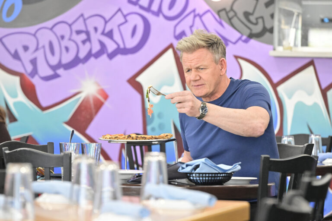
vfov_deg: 6.9
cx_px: 166
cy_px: 110
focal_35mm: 200
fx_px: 1844
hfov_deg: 10.3
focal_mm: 200
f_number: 5
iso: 5000
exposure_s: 1/250
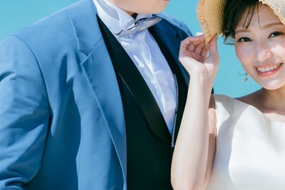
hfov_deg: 6.9
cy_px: 95
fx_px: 2349
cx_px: 202
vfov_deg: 4.6
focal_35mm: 297
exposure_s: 1/2000
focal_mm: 135
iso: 100
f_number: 2
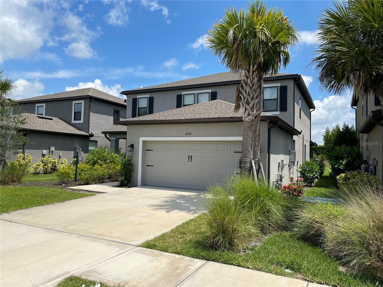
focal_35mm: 25
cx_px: 192
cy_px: 144
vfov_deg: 54.9
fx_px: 277
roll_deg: -1.7
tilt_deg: +3.0
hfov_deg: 69.4
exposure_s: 1/4202
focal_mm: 5.1
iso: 32
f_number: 1.6
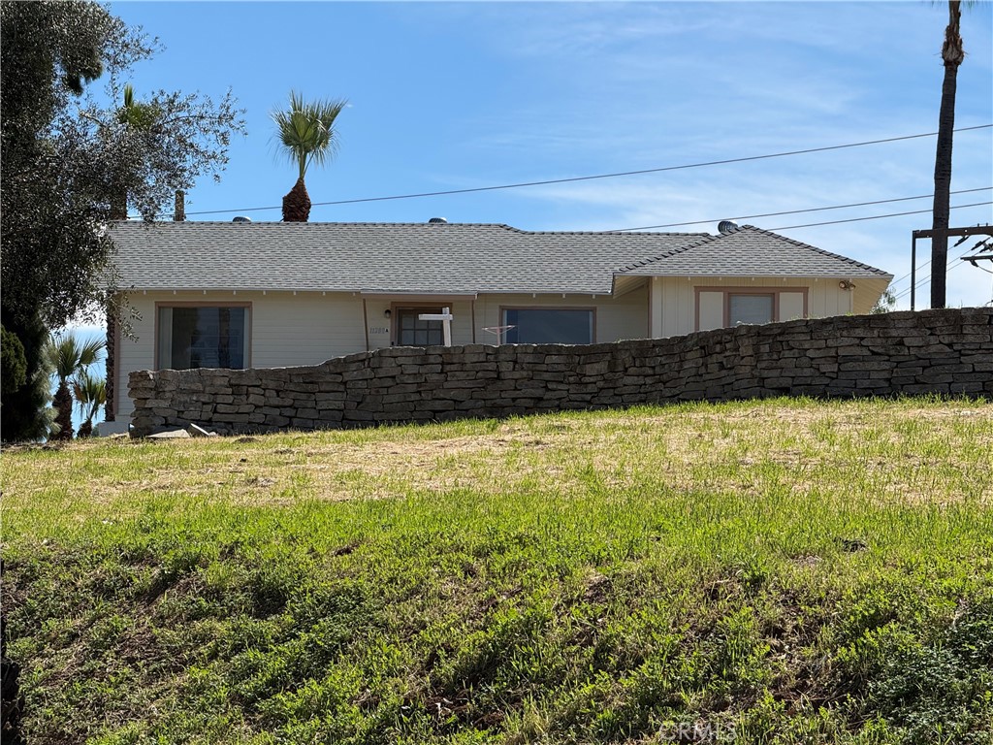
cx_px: 496
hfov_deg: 16.4
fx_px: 3442
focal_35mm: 120
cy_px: 372
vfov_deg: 12.3
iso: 50
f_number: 2.8
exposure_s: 1/1577
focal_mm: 15.66
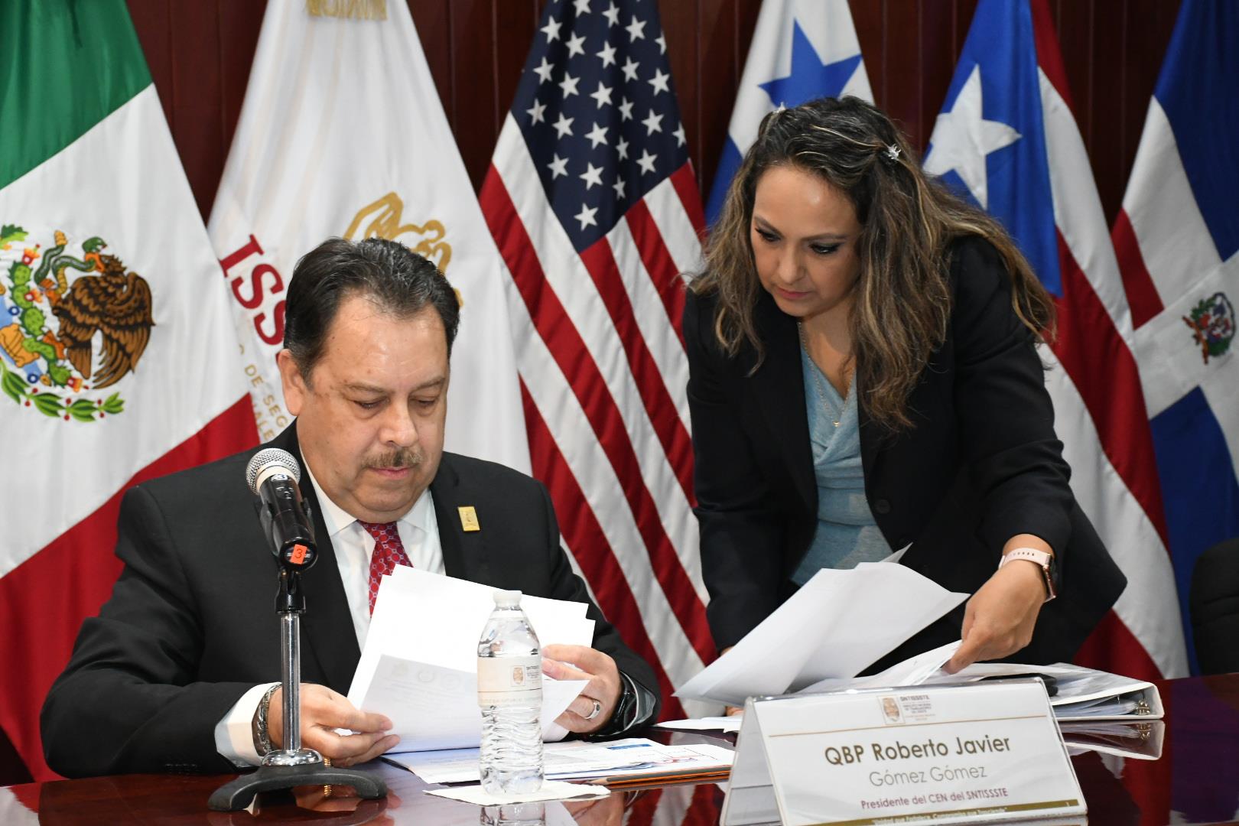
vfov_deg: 20.3
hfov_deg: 30.1
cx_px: 620
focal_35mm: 67
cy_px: 413
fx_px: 2306
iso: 2500
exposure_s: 1/125
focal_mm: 45
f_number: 6.3
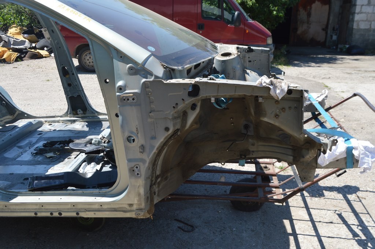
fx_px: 343
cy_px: 124
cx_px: 188
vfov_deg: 39.9
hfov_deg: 57.3
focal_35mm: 33
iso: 100
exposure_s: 1/200
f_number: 7.1
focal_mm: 22
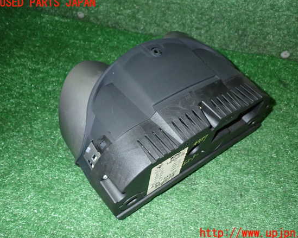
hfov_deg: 55.6
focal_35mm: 32
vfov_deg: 45.8
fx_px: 282
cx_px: 160
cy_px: 118
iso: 400
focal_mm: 5.4
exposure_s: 1/30
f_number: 6.3
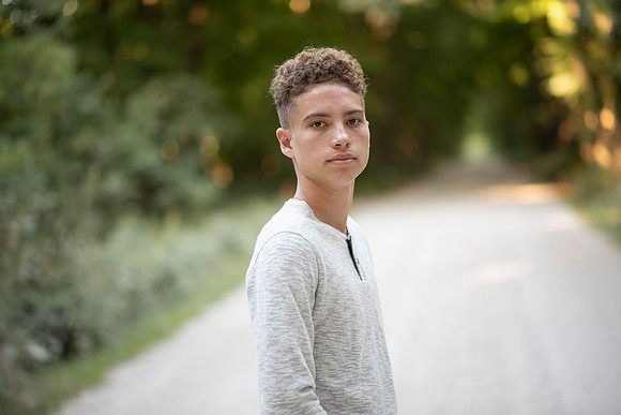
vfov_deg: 16.1
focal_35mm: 85
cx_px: 310
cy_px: 208
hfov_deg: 23.9
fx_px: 1467
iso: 250
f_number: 1.8
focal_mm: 85
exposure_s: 1/160
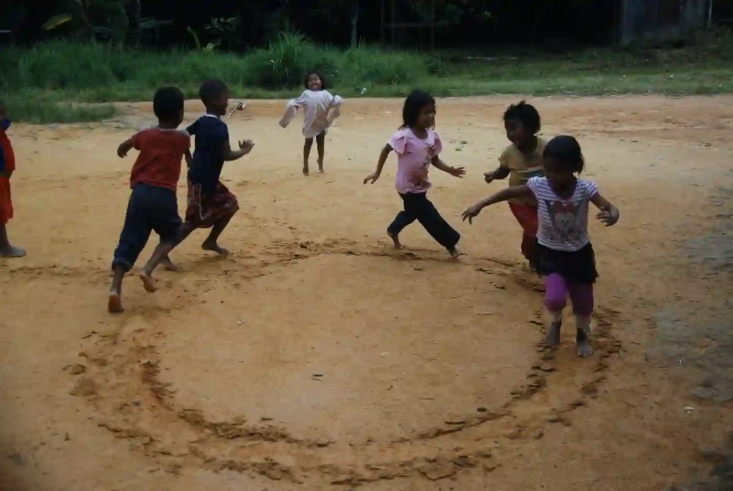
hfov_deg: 47.9
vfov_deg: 33.1
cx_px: 366
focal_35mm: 40
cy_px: 246
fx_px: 826
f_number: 3.2
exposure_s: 1/2000
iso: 320
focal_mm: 27
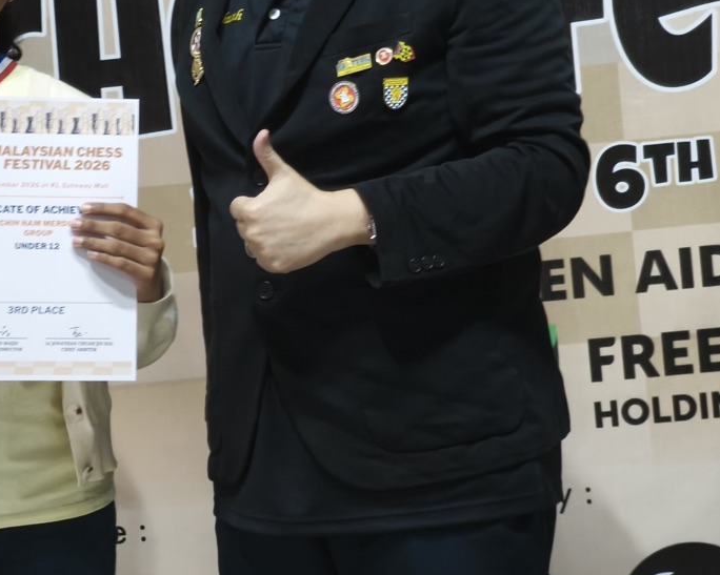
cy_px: 222
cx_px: 121
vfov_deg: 14.7
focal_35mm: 105
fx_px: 2237
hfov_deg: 18.1
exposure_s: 1/50
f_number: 1.9
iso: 1000
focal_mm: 7.1
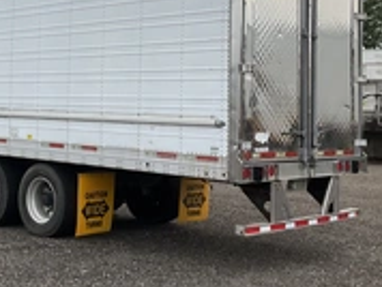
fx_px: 718
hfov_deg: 29.3
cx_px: 92
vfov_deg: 22.4
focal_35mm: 65
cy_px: 66
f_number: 1.8
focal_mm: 3
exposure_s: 1/1848
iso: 25
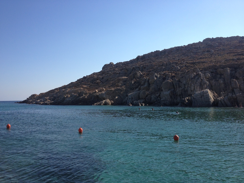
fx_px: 247
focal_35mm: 35
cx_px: 122
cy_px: 92
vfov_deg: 40.7
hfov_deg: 52.6
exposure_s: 1/1842
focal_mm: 4.28
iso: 50
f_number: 2.4
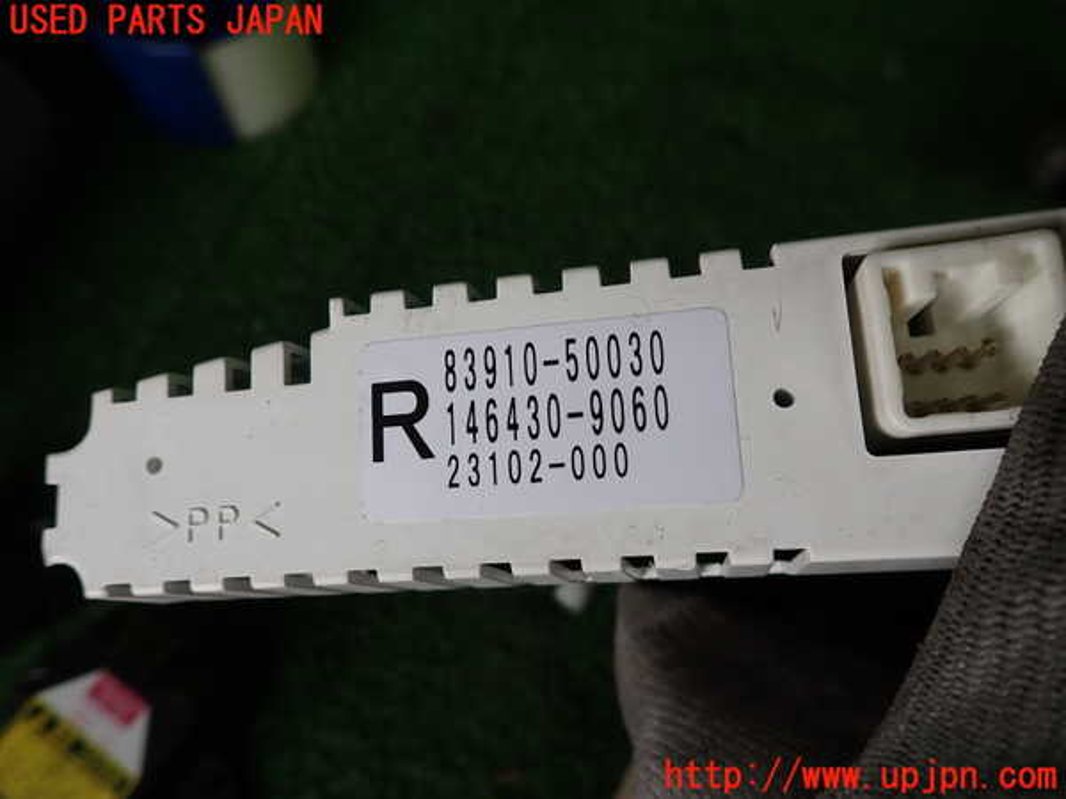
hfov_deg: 69.4
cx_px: 533
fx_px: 770
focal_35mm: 25
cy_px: 400
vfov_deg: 54.9
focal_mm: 4.5
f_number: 2.8
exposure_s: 1/160
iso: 100
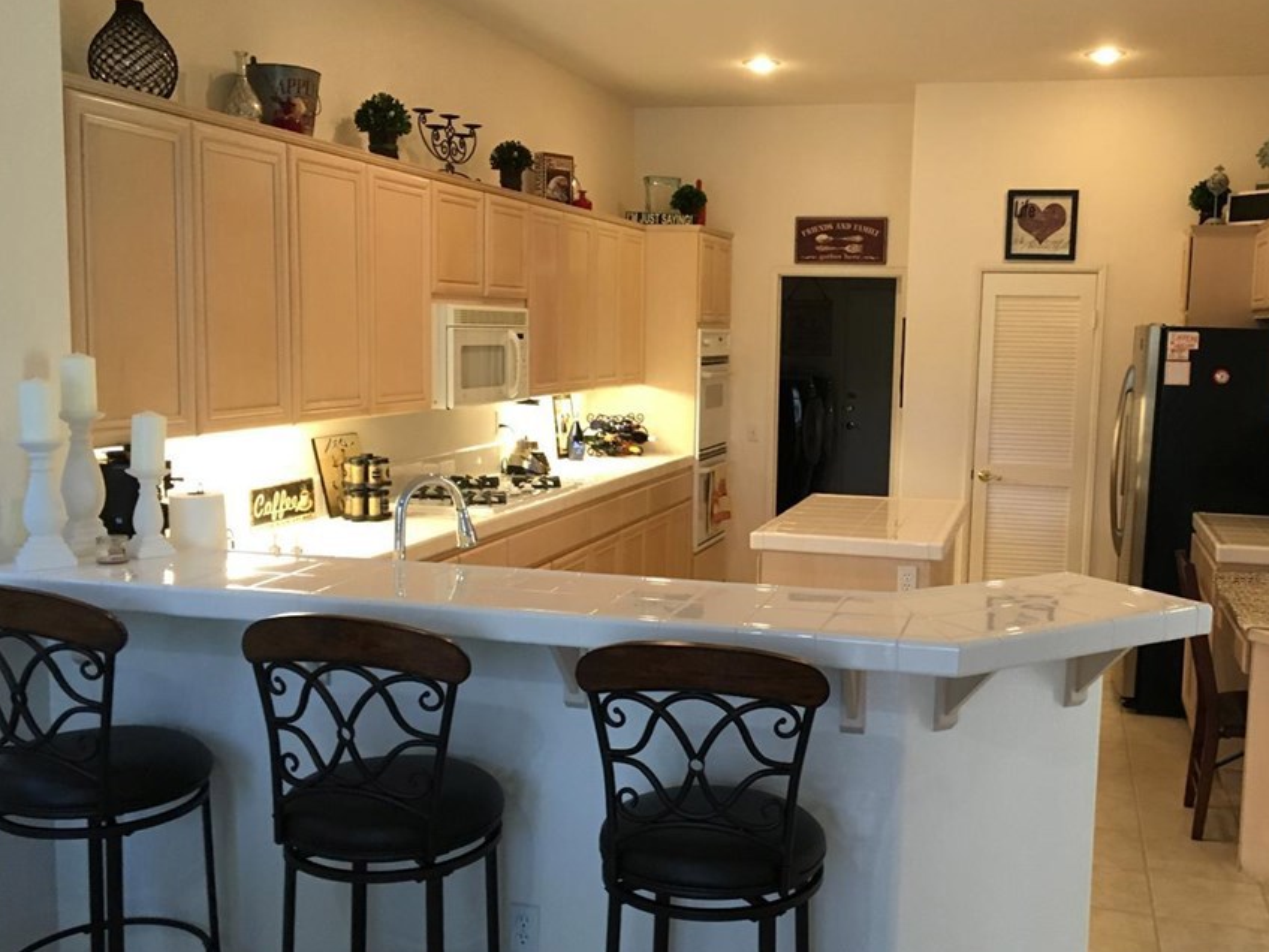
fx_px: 1283
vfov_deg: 40.7
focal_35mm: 35
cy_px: 489
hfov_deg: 52.3
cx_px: 754
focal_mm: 4.15
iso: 160
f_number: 2.2
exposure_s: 1/30
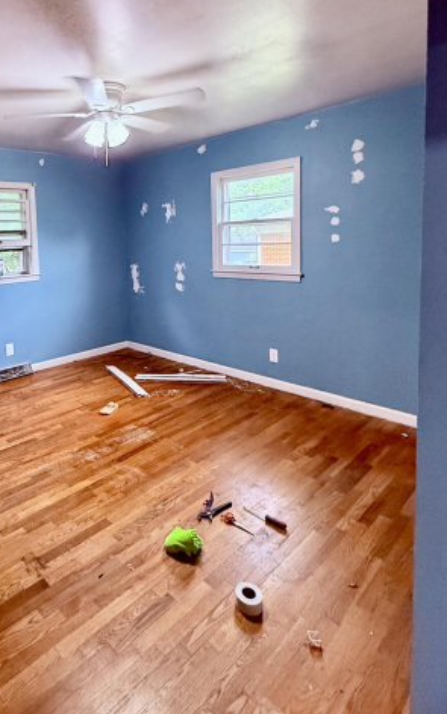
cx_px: 102
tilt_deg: -3.5
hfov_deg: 54.2
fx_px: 409
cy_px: 274
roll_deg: +2.6
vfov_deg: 80.9
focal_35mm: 21
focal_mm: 2.22
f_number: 2.2
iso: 640
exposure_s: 1/120
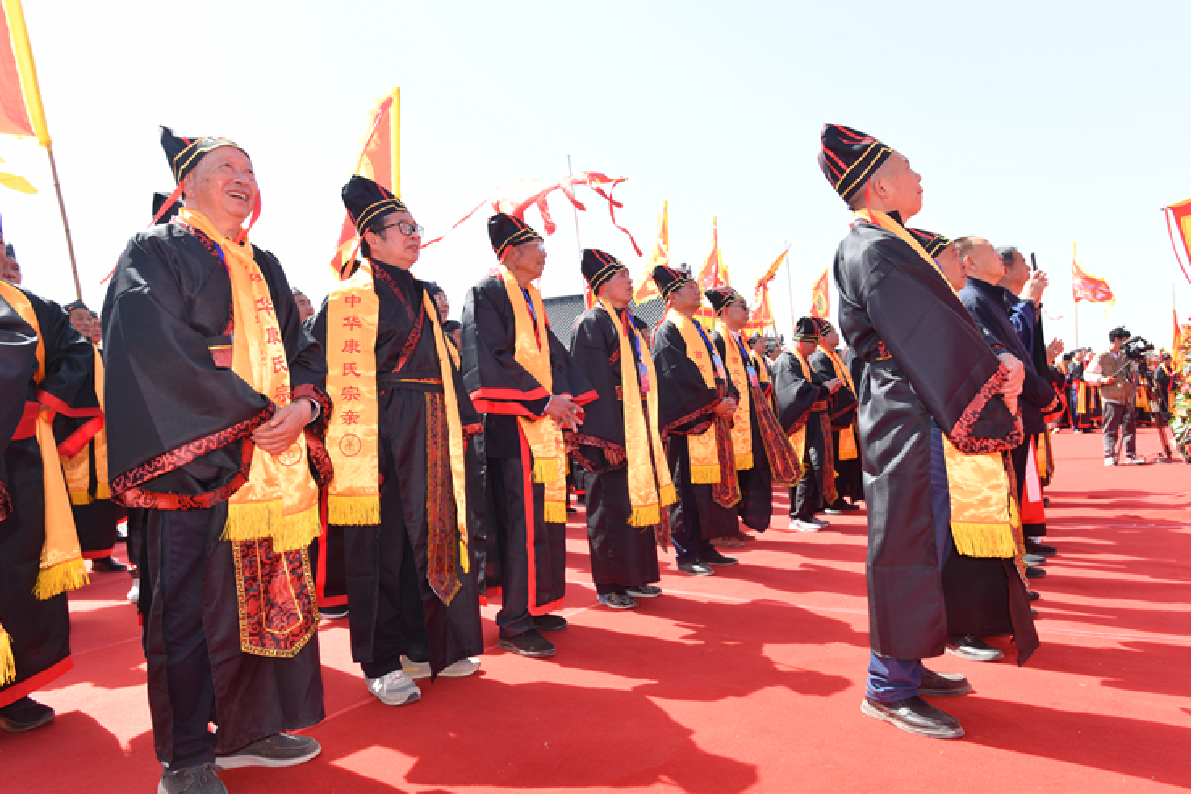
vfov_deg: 49.6
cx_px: 589
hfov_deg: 69.4
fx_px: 860
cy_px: 393
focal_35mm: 26
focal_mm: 24
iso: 125
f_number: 5.6
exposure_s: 1/125
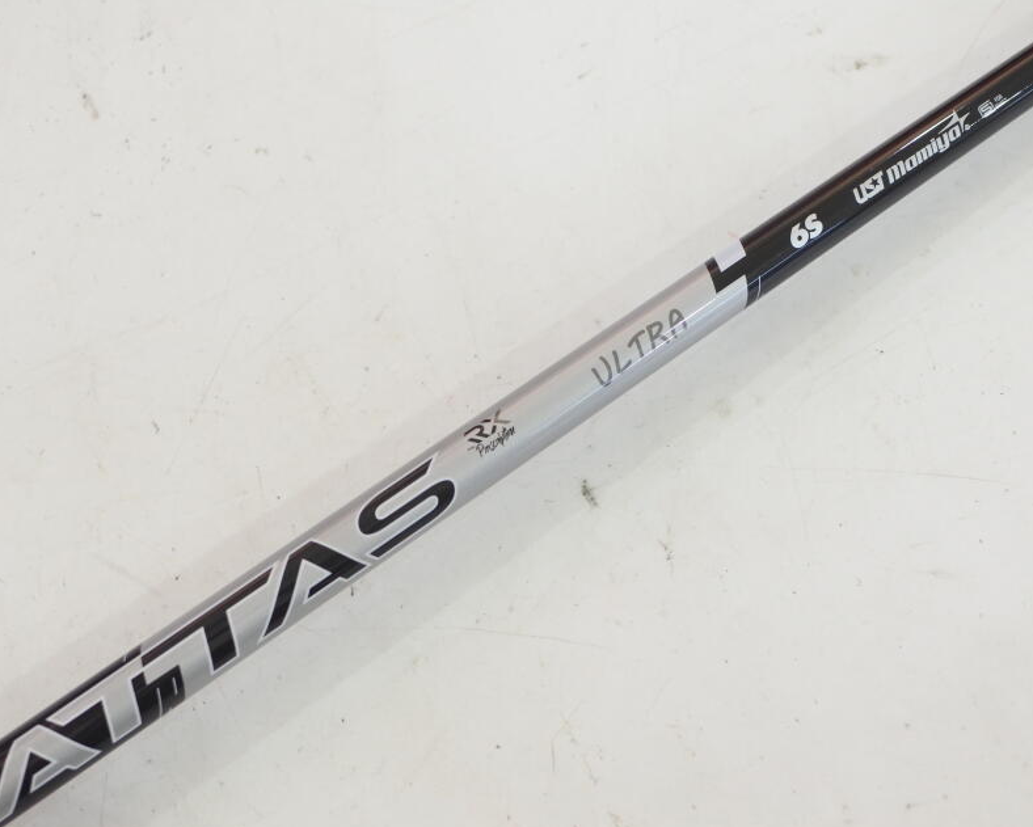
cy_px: 415
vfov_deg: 27.2
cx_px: 518
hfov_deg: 33.6
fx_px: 1713
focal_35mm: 56
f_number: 2.8
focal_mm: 18.5
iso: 720
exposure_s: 1/125
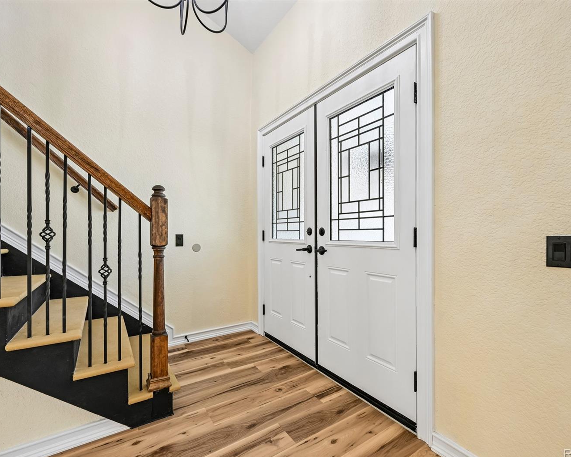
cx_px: 286
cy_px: 231
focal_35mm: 16
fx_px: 270
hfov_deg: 93.1
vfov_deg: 80.4
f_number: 10
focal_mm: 14
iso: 400
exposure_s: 1/15
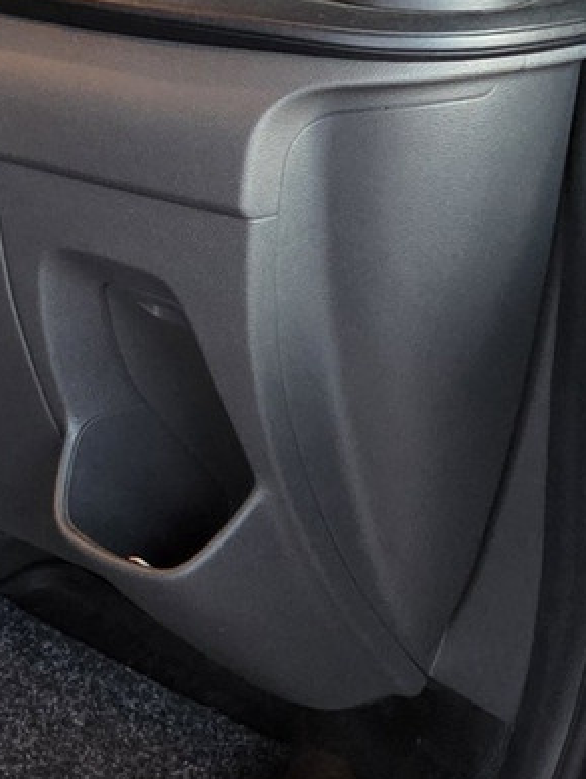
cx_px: -385
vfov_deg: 20.4
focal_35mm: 95
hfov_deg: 14.2
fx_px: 2141
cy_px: 143
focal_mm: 5.4
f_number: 1.8
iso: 1600
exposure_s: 1/50
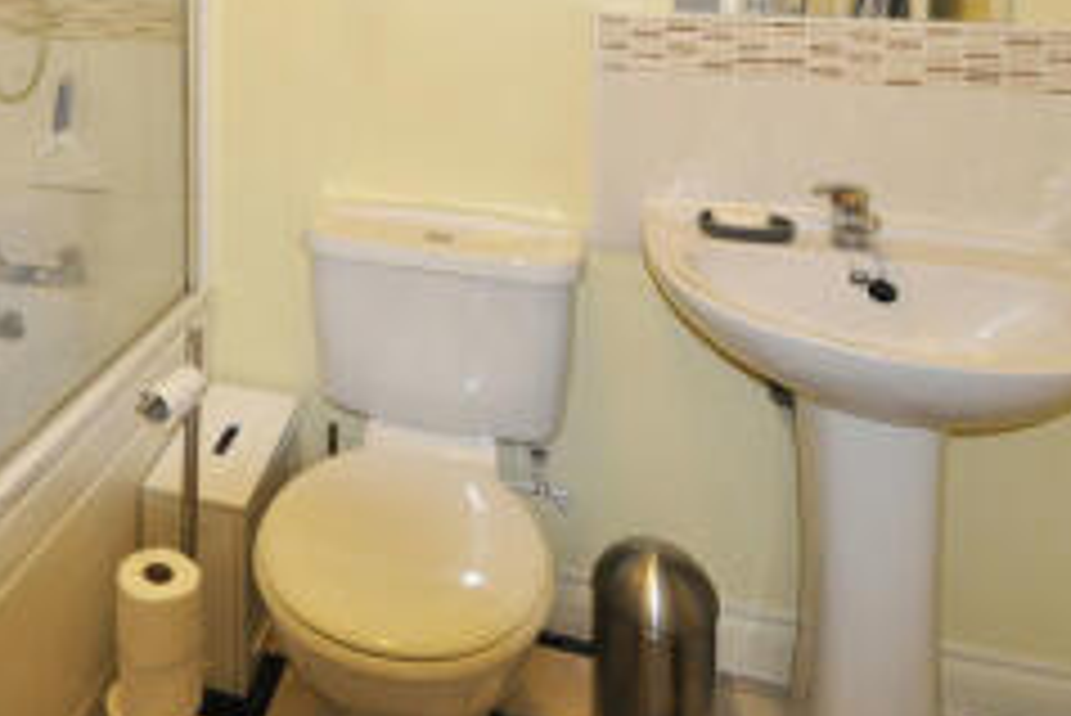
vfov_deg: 41.9
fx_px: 893
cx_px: 234
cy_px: 151
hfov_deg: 57.8
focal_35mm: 30
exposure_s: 1/60
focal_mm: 10
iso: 800
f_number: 3.5
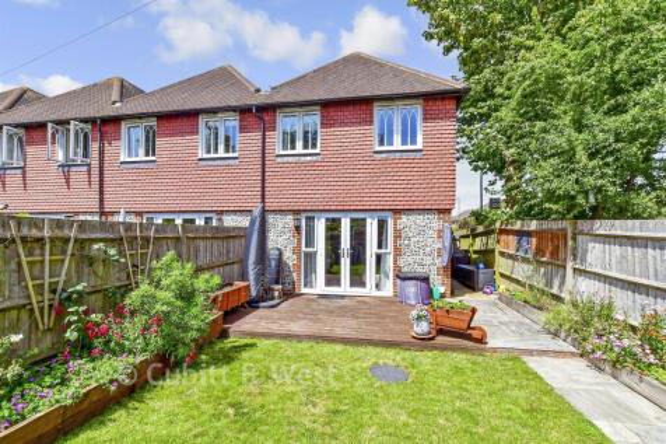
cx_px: 333
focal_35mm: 15
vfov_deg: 77.3
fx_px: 277
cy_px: 222
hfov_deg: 100.4
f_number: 8
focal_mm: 10
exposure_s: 1/640
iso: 400
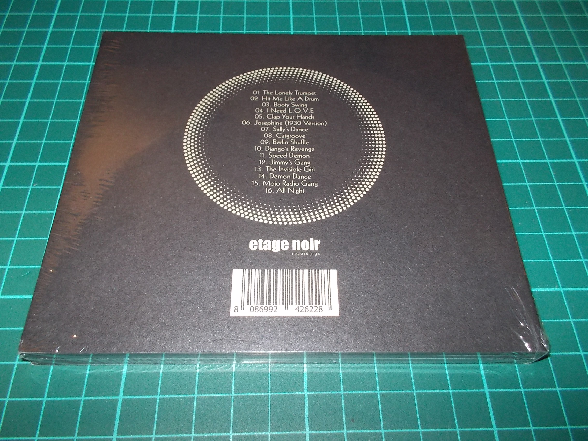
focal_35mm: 29
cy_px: 220
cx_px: 294
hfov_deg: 61.7
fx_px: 493
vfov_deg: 48.2
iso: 200
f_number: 3.3
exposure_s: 1/30
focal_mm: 4.1
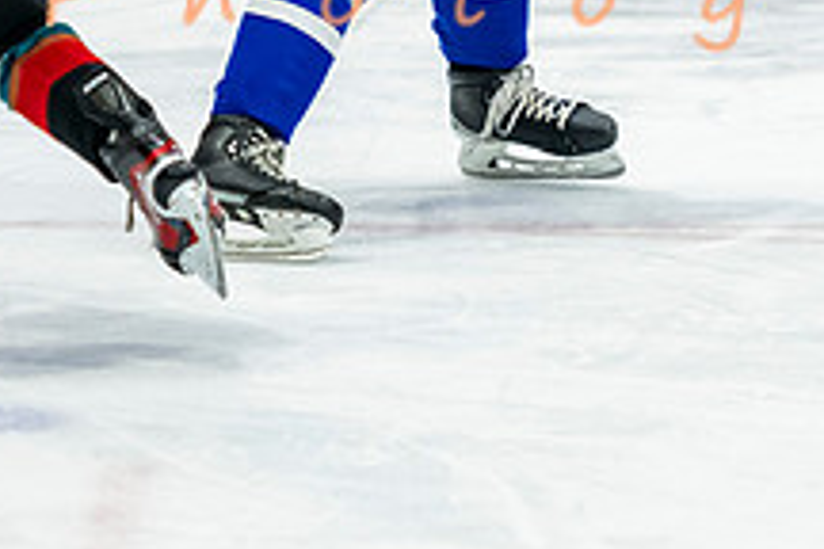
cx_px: 470
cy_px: -72
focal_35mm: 424
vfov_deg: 3.2
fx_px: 9704
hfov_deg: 4.9
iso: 1600
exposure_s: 1/800
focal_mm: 135
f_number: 3.2
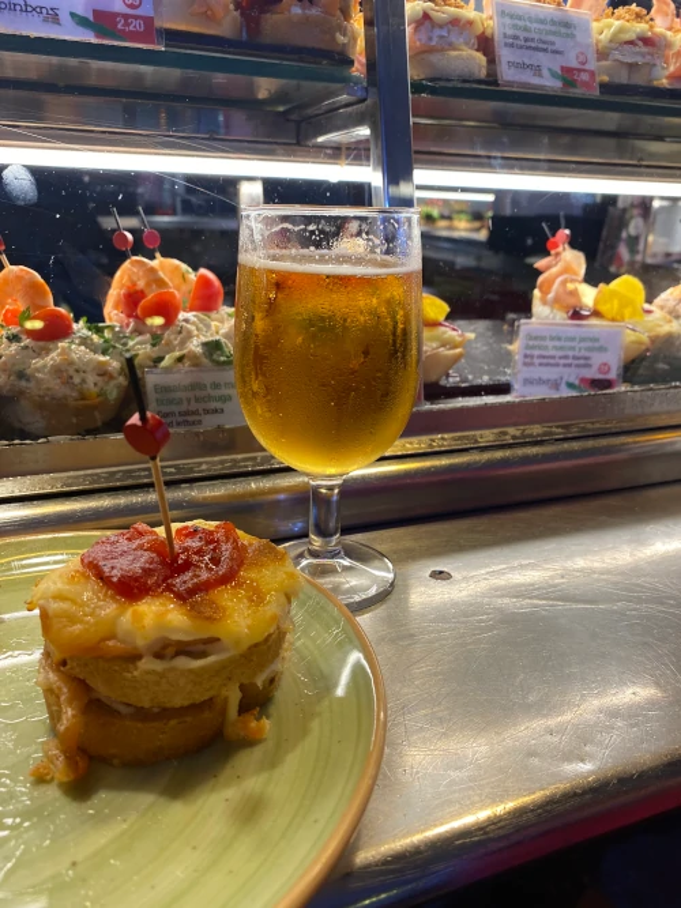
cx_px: 340
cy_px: 454
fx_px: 682
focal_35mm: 26
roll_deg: -2.7
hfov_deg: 53.0
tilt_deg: -20.0
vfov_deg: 67.3
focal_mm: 4.25
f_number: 1.8
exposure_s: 1/100
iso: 80
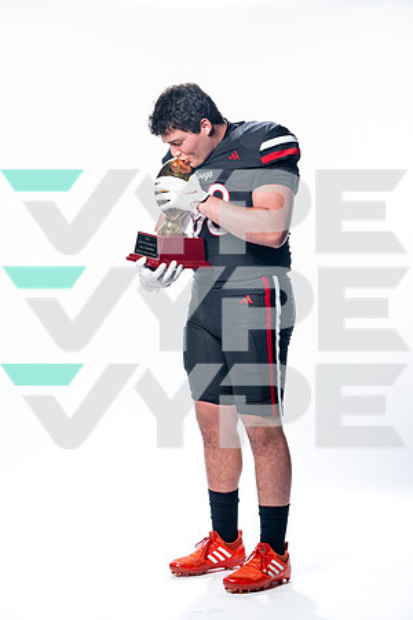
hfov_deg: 15.5
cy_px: 310
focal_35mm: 88
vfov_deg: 23.1
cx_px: 206
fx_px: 1514
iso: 100
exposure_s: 1/250
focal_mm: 88
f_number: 5.6
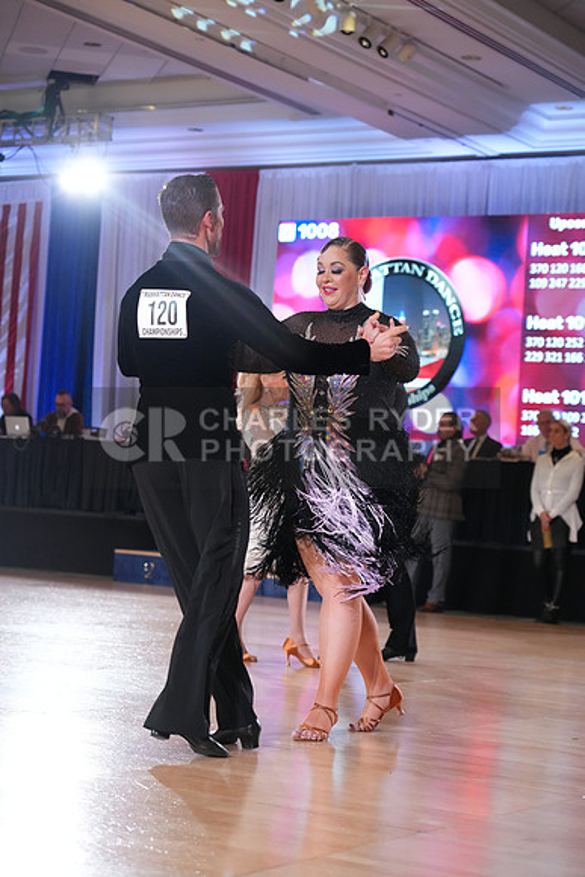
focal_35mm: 73
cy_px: 438
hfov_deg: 18.7
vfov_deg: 27.7
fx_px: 1778
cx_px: 292
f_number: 4
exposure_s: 1/500
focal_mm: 73
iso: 4000
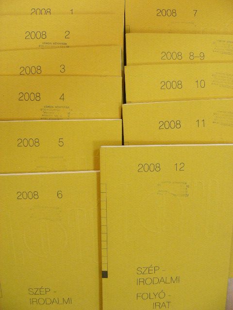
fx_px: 341
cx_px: 116
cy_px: 155
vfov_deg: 49.0
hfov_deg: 37.7
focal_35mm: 38
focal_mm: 6.3
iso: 200
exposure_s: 1/18.4
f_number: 3.5
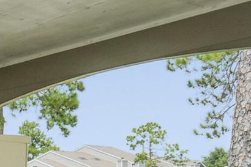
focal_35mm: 70
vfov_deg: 18.7
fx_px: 488
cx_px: -154
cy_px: 181
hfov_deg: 22.2
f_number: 11
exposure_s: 1/800
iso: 500
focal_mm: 14
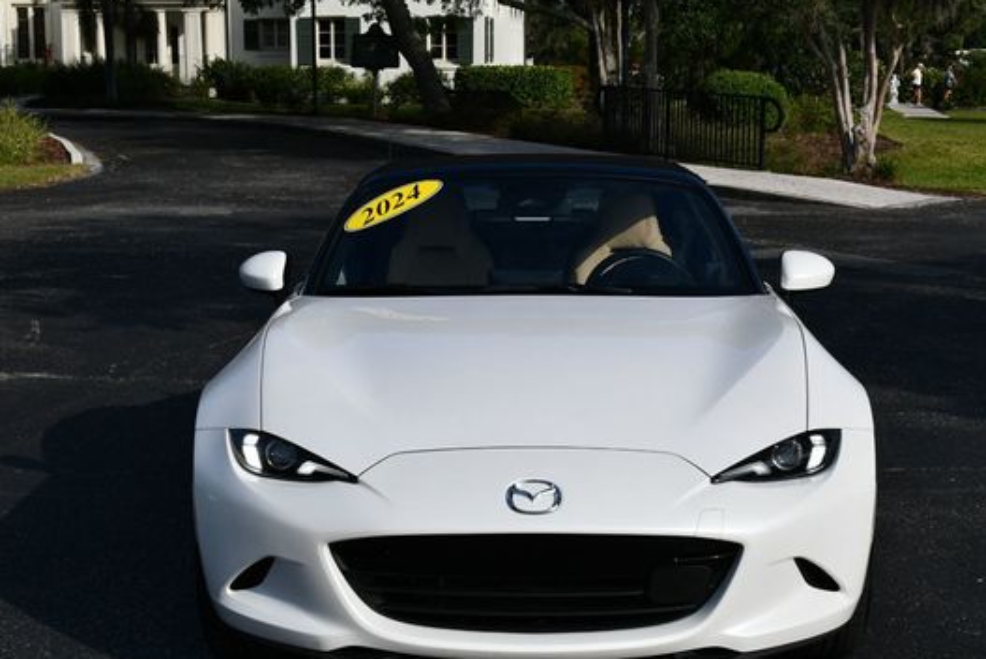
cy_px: 359
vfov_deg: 20.0
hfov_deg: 29.6
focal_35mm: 68
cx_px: 494
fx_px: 1863
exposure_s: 1/320
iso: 100
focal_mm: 28
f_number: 9
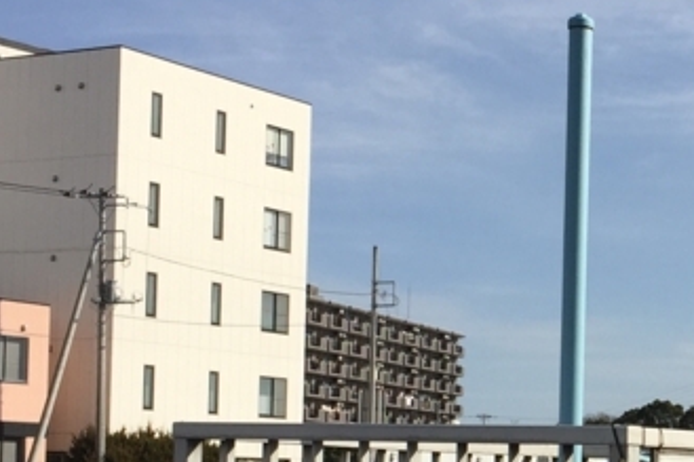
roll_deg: -3.1
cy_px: 428
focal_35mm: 94
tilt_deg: +1.1
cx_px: 696
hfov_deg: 21.0
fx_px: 1811
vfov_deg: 14.4
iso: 32
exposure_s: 1/3049
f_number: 2.2
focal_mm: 4.15
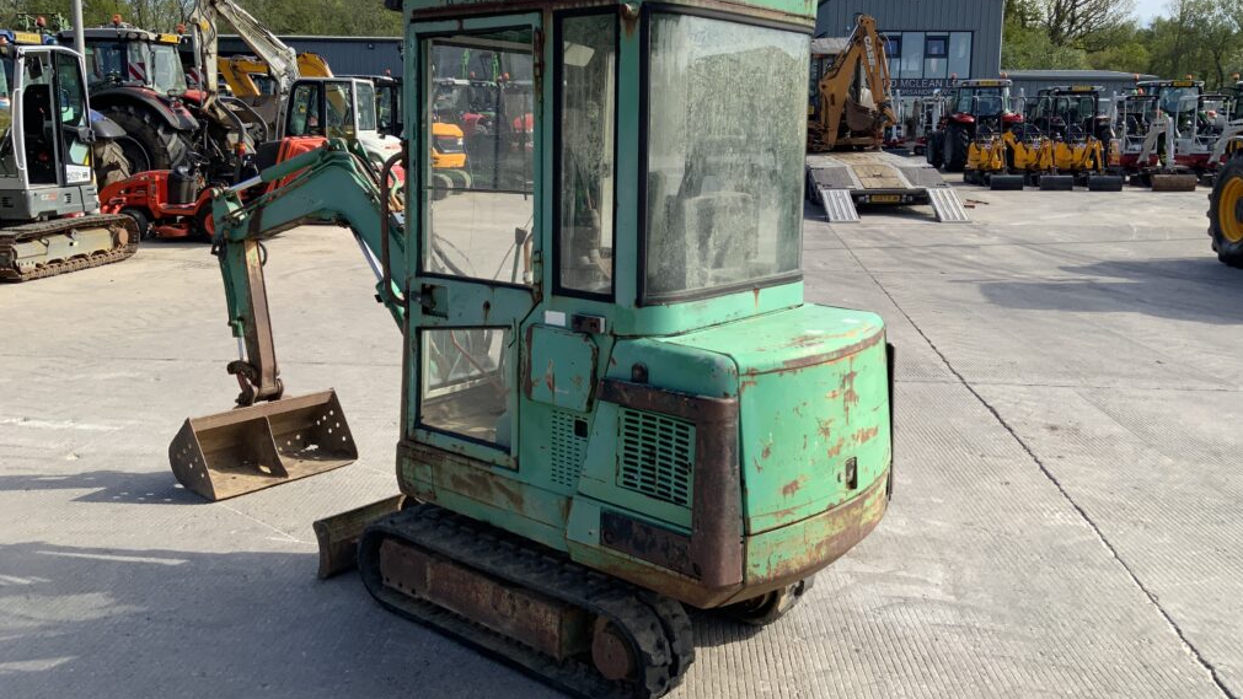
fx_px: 1055
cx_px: 627
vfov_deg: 36.6
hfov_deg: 61.0
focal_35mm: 32
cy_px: 289
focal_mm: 3
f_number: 1.8
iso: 16
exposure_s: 1/898
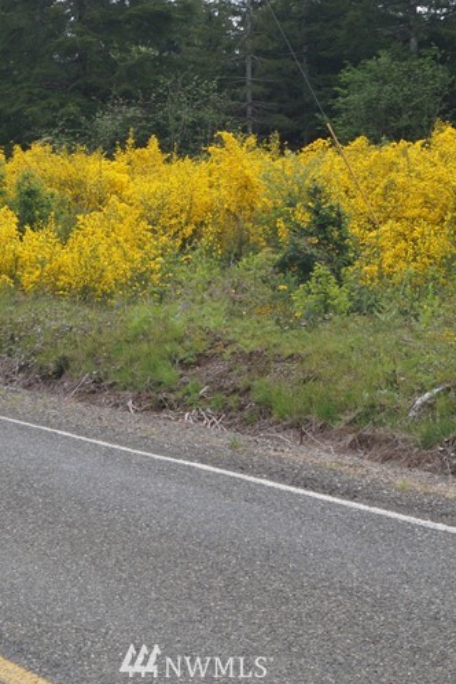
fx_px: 1862
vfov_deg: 20.7
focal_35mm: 98
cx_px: 196
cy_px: 217
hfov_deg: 14.0
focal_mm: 30
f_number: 14
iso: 160
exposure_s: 1/60
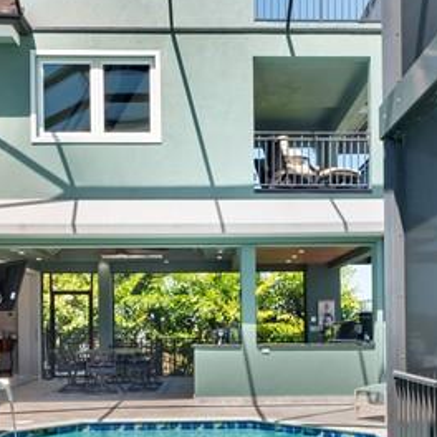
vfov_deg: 34.7
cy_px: 321
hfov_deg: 35.3
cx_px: 248
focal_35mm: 48
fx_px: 686
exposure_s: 1/60
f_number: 7.1
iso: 200
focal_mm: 7
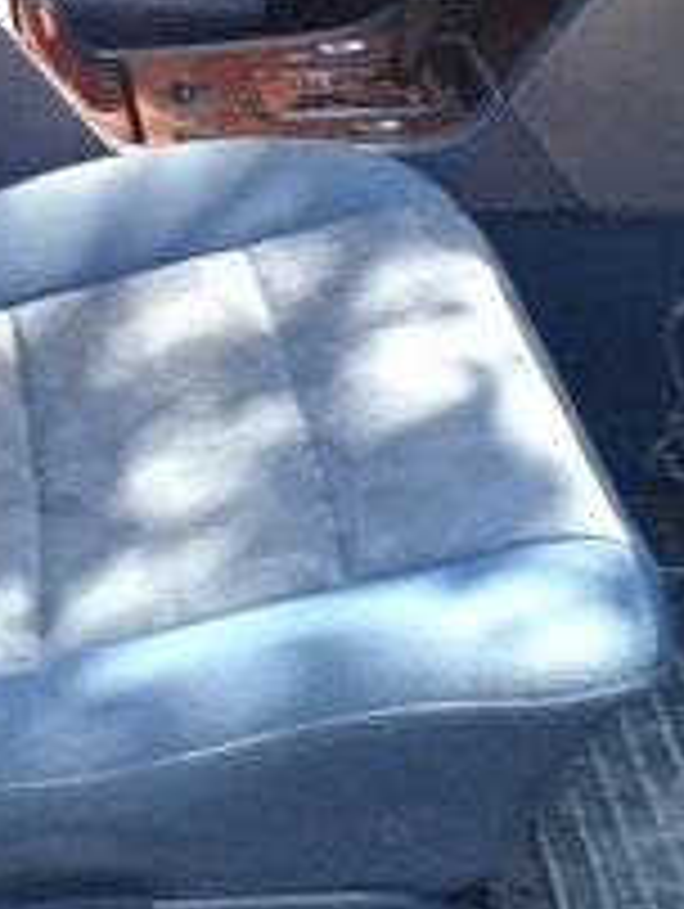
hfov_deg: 19.2
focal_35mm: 76
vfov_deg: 24.2
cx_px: 126
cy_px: -58
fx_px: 1998
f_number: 2.2
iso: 100
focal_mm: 3.3
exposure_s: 1/100
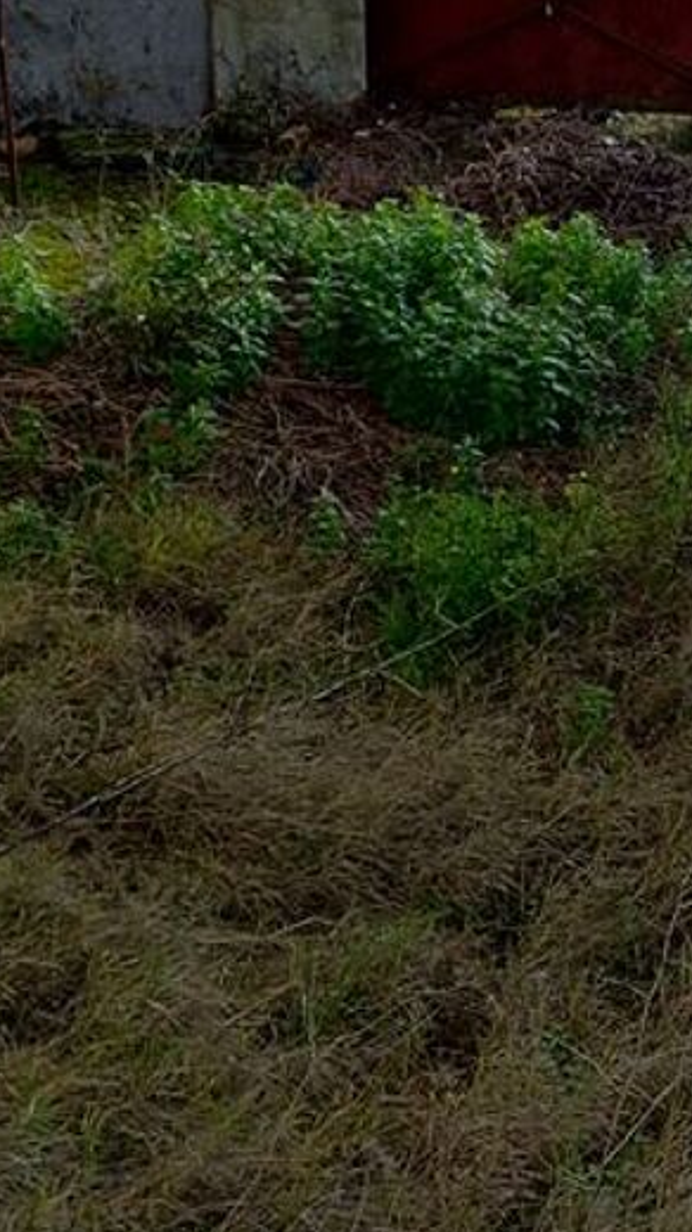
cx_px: 664
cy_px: 328
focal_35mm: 70
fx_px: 2286
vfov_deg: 29.7
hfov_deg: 16.9
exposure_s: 1/710
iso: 100
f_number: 1.7
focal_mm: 4.71
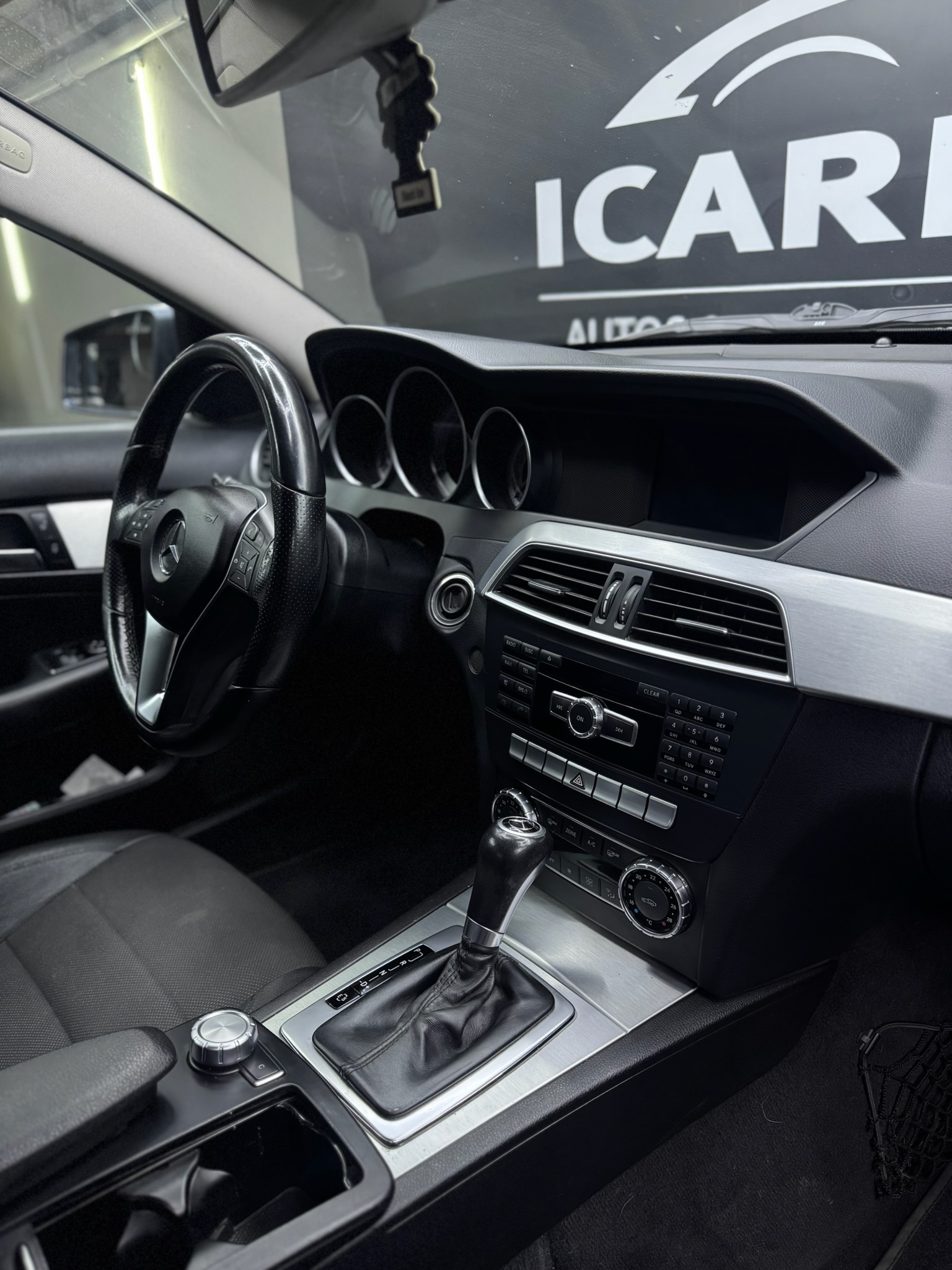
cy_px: 635
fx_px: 880
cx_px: 476
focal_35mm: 24
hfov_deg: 56.8
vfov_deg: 71.6
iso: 640
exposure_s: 1/60
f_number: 1.78
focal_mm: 6.76
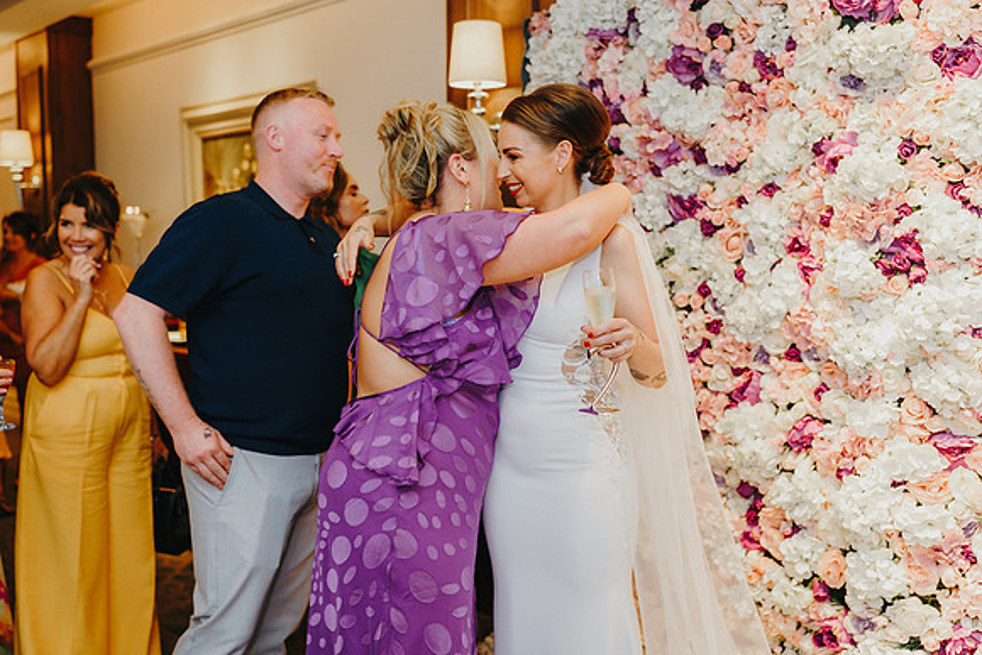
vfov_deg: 37.9
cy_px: 328
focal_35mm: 35
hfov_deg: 54.4
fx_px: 955
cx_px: 491
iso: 640
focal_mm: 35
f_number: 2.2
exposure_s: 1/200
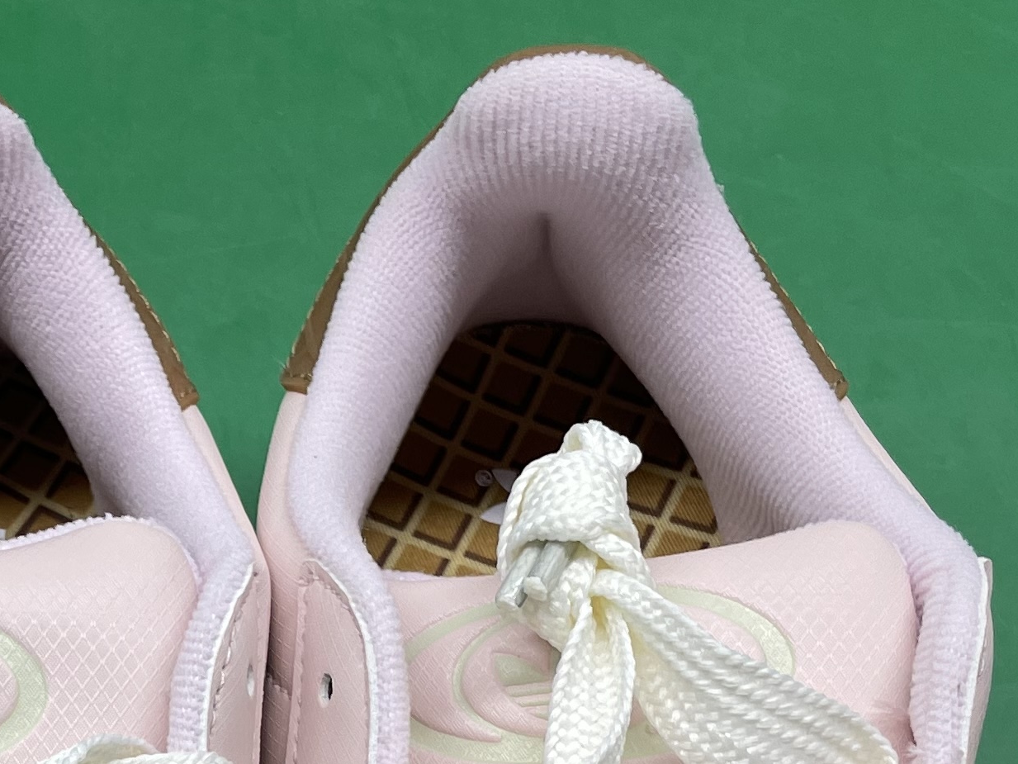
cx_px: 78
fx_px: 2500
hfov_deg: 22.4
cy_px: 1058
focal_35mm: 85
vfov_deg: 16.2
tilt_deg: -69.7
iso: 32
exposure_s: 1/102
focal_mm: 4.2
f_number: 1.6
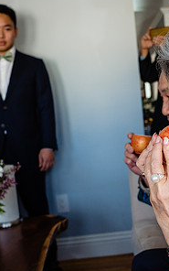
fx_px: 354
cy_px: 135
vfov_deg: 41.8
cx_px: 139
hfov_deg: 26.3
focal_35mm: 48
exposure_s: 1/320
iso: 1000
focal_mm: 24
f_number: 4
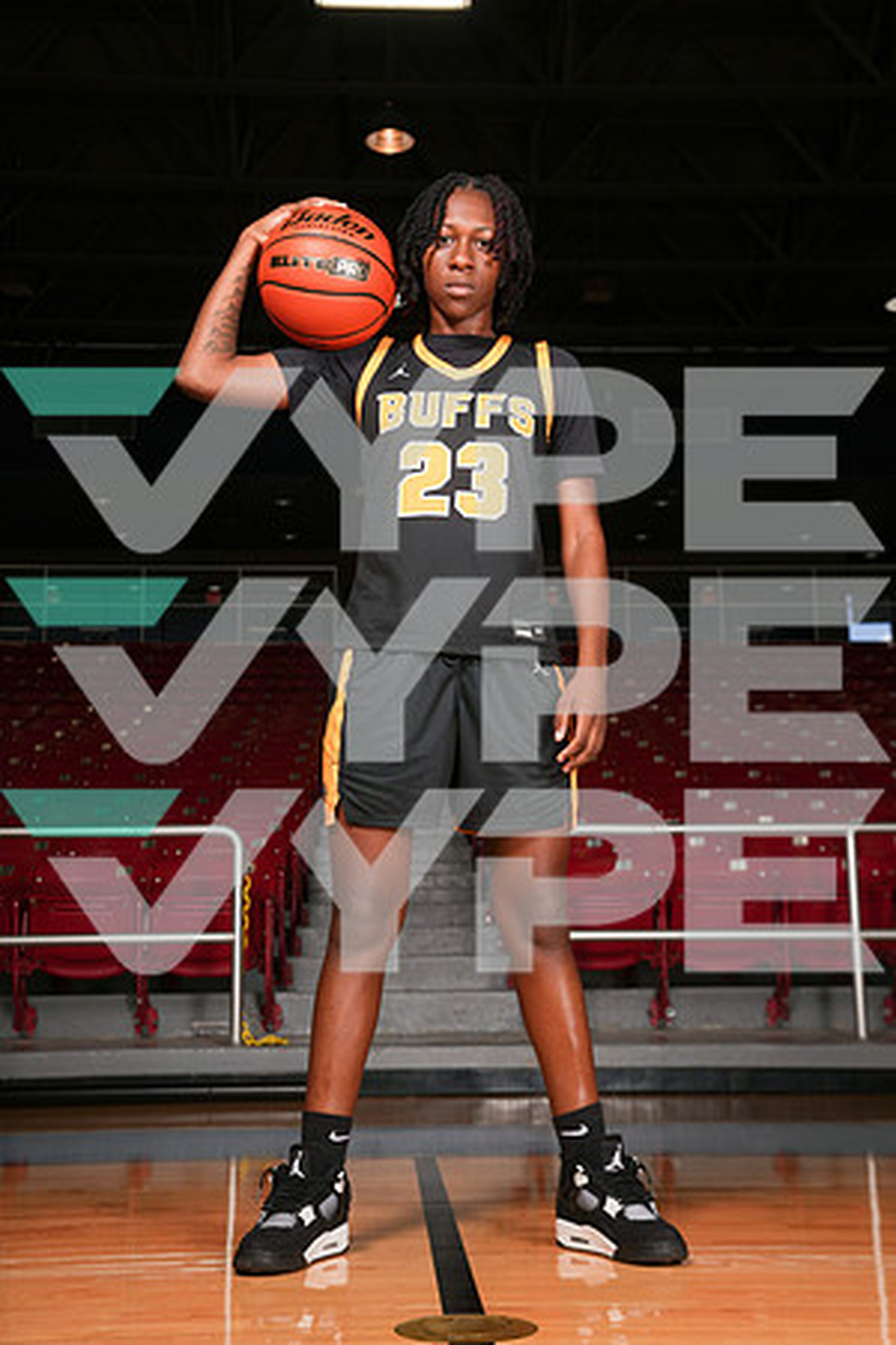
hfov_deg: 29.9
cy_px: 672
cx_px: 448
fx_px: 1680
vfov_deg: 43.6
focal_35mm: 45
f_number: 6.3
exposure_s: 1/200
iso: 250
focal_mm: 45
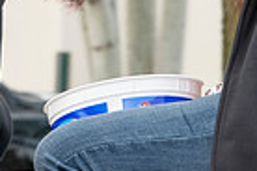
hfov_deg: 2.6
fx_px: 5718
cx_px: 73
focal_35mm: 801
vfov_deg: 1.7
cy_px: -53
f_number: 11
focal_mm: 190
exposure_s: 1/250
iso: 3200
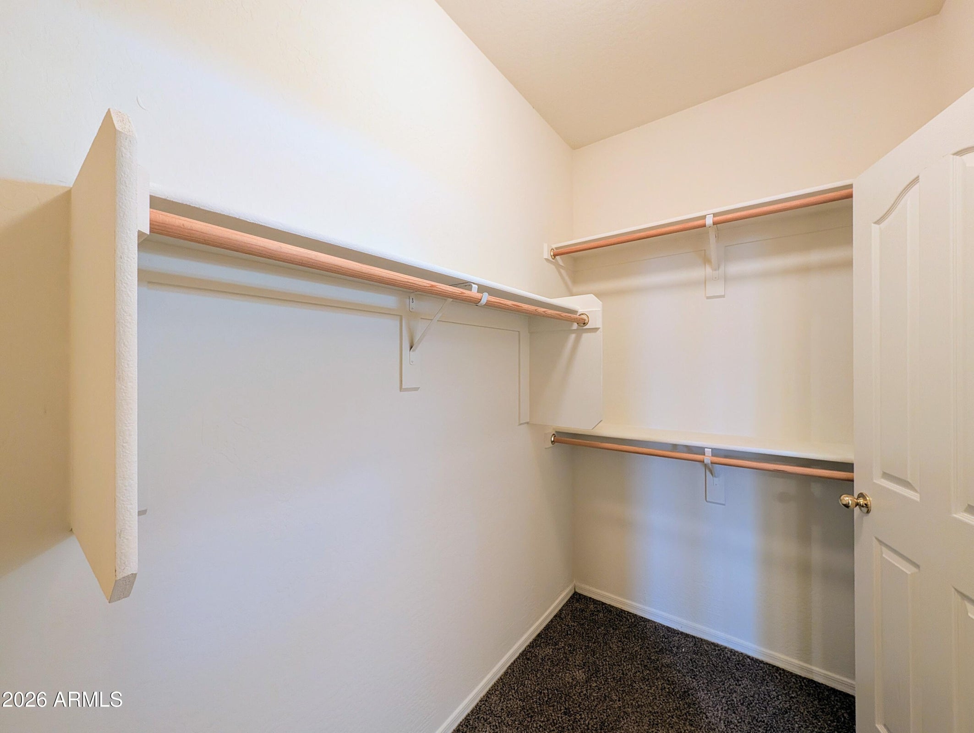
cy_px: 366
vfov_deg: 94.6
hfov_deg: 110.5
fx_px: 338
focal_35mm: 12
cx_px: 487
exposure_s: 1/24
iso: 193
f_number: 1.7
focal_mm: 2.02
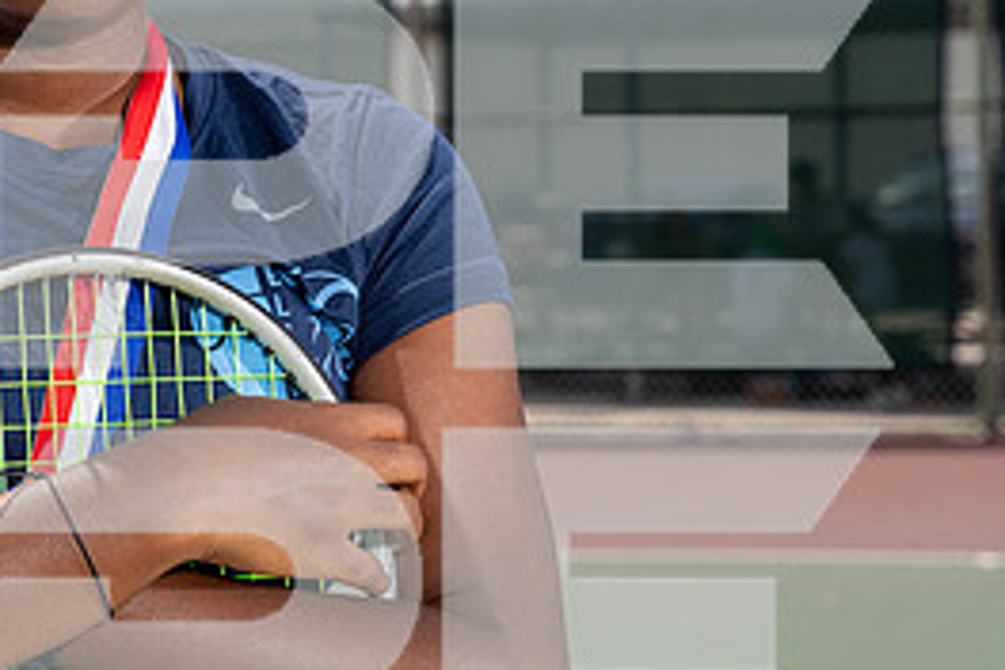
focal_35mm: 132
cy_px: 169
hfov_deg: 15.2
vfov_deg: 10.4
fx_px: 3685
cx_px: -76
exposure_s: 1/1250
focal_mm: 60
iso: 250
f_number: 6.3
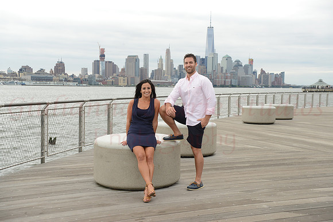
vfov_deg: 28.1
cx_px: 166
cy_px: 111
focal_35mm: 48
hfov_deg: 41.1
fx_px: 444
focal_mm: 48
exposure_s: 1/250
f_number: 10
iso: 400
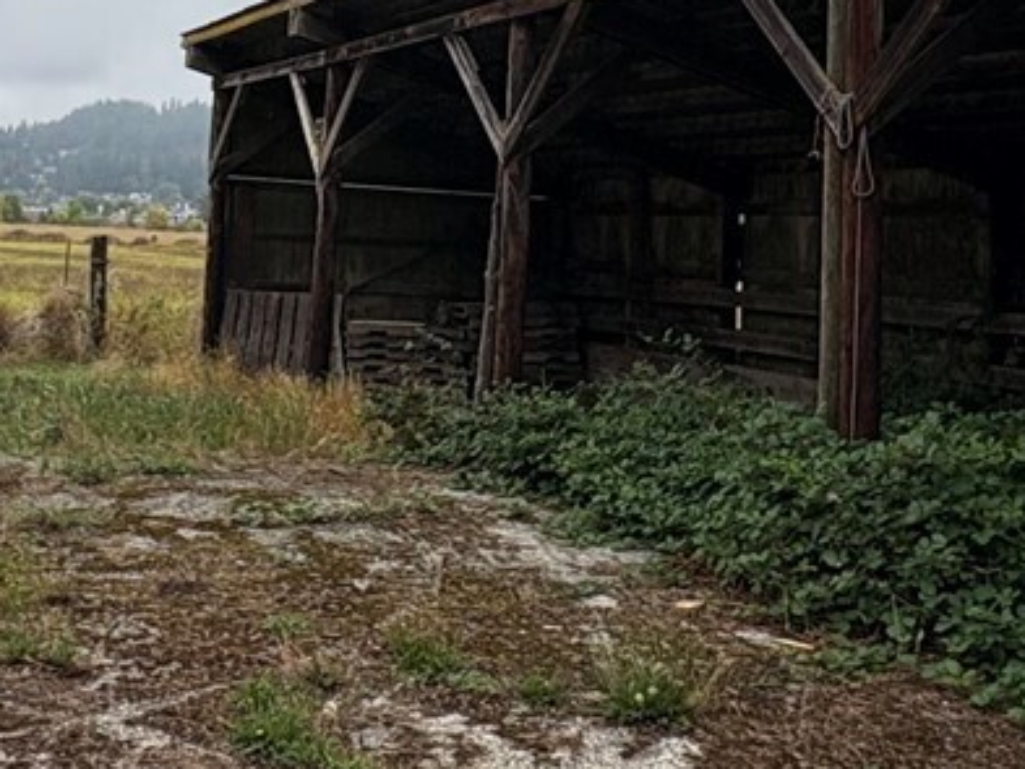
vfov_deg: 24.8
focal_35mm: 57
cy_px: 50
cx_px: 370
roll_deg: -2.7
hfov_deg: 33.6
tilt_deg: +6.7
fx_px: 1688
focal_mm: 2.22
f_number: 2.2
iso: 40
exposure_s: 1/868
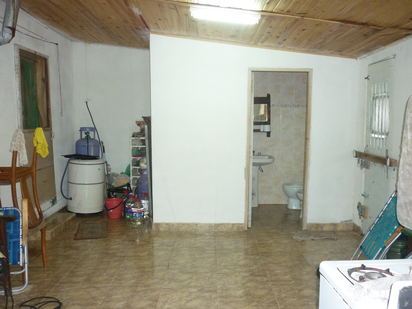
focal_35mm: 33
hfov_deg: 55.4
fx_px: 393
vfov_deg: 42.9
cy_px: 154
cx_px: 206
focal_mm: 5.5
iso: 400
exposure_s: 1/30
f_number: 2.8
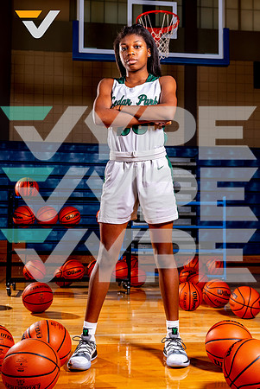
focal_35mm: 42
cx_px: 130
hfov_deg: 32.0
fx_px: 454
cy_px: 194
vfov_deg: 46.4
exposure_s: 1/125
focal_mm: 42
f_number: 5.6
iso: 100
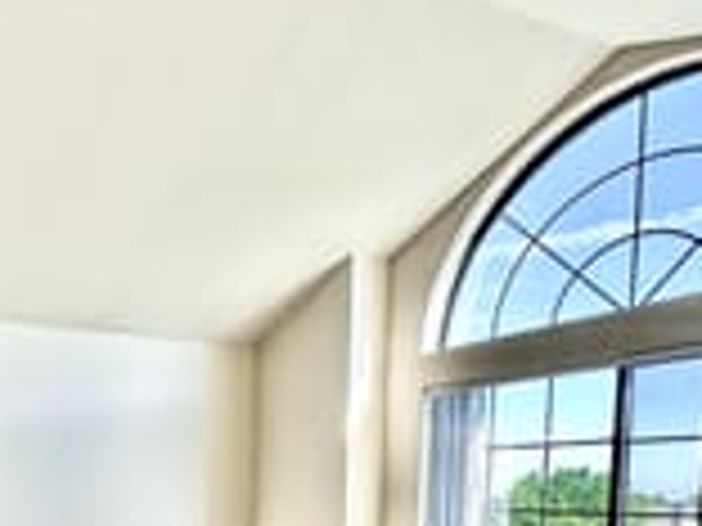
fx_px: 730
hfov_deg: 47.1
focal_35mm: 36
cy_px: 548
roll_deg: -0.2
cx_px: 94
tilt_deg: -4.4
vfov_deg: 35.2
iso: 40
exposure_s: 1/132
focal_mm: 2.22
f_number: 2.2
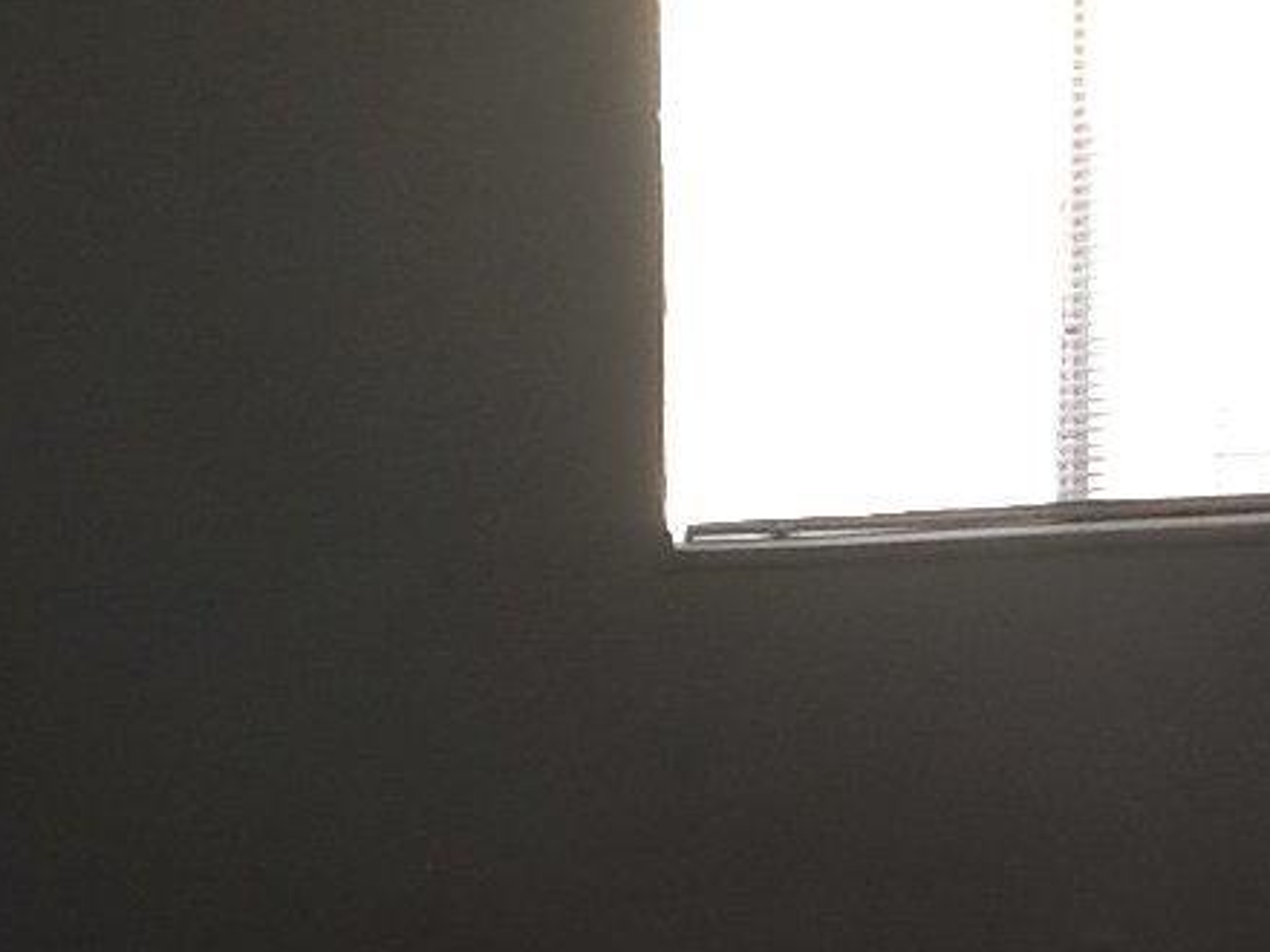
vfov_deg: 15.4
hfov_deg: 19.9
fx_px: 3522
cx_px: 1212
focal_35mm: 96
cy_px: 563
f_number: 2.4
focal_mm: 2.03
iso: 40
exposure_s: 1/60
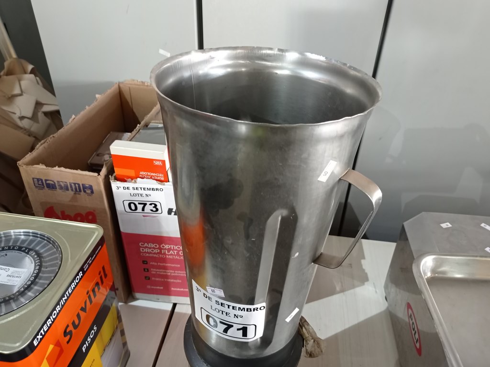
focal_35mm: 28
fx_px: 396
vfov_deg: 49.7
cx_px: 245
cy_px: 184
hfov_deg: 63.5
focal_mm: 4.7
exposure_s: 1/24
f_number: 1.79
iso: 504
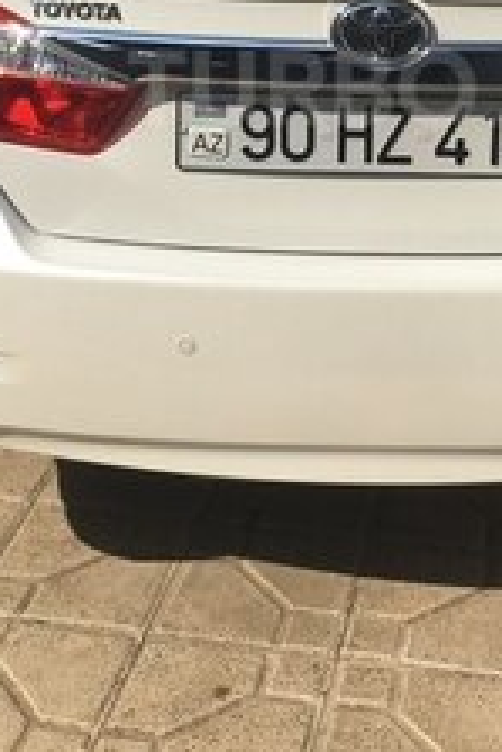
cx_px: 387
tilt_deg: -16.8
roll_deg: -0.5
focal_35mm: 67
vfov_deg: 29.0
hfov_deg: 20.2
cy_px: 88
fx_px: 1399
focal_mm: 4.15
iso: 25
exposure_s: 1/3077
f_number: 2.2
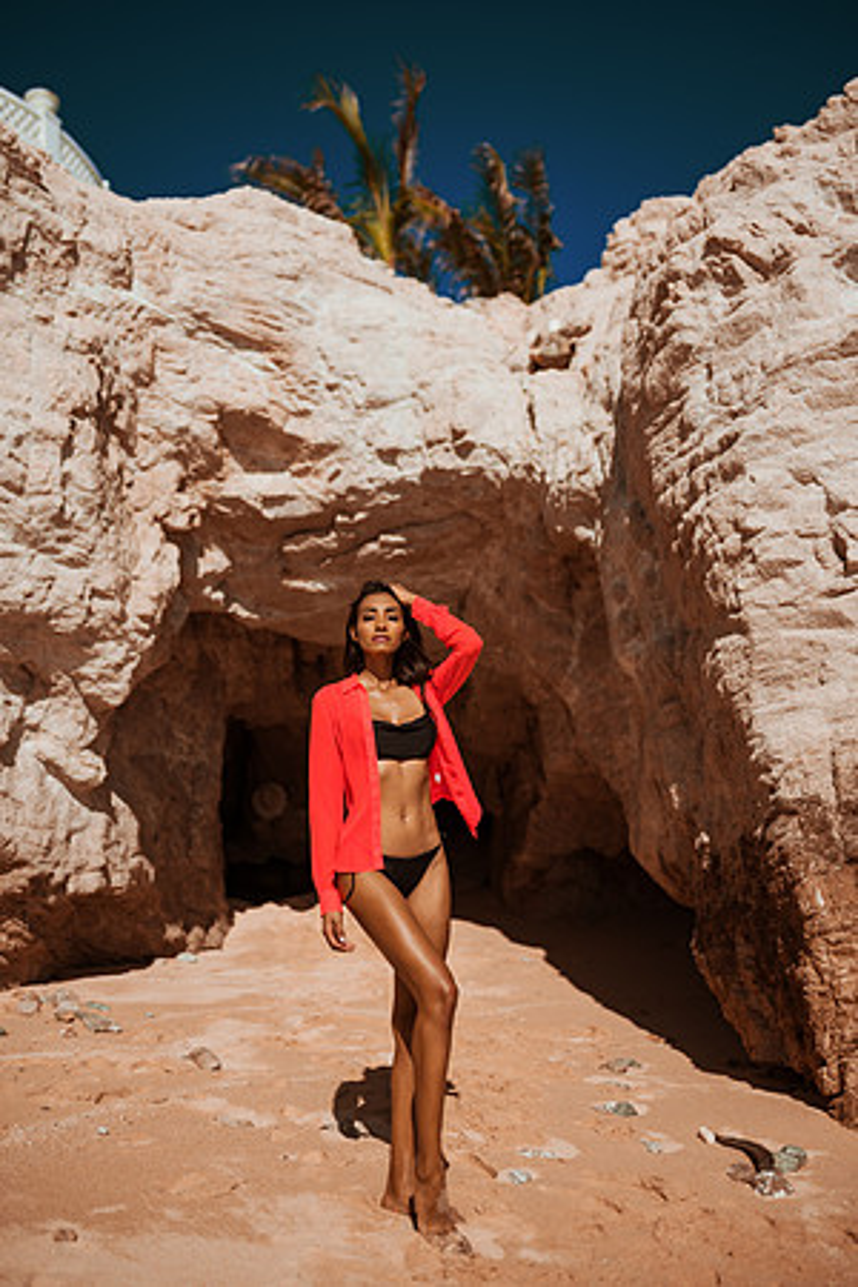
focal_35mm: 35
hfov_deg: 37.9
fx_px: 1251
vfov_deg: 54.4
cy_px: 644
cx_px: 429
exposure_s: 1/8000
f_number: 1.8
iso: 64
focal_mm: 35
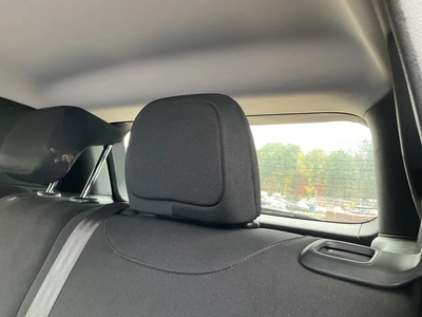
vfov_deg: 48.2
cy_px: 158
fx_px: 354
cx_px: 211
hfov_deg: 61.7
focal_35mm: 29
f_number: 1.8
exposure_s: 1/45
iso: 320
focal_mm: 3
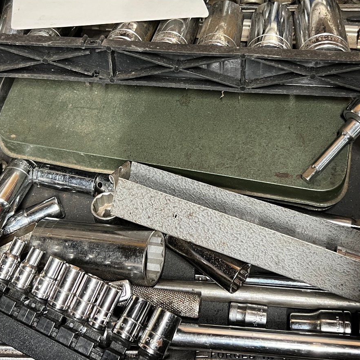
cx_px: 193
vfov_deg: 32.7
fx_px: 612
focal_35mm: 52
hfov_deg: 32.8
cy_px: 146
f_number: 1.5
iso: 200
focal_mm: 5.7
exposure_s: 1/60
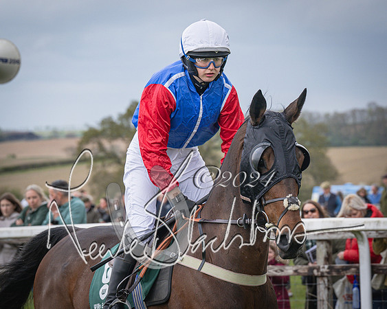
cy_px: 211
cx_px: 283
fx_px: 2236
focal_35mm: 195
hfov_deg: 9.9
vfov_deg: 7.9
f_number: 4
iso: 200
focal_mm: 85
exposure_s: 1/1250
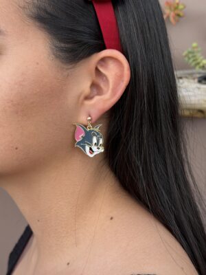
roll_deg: +0.3
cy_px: 138
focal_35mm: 48
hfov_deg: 30.3
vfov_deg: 39.7
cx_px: 103
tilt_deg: -10.9
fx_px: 381
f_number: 1.78
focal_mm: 6.76
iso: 64
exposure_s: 1/418
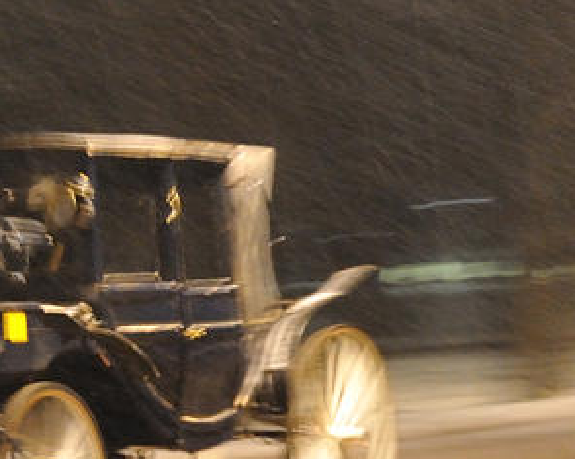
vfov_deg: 10.5
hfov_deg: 12.3
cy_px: 208
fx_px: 2501
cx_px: -377
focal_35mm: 147
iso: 6400
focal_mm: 45
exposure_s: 1/5
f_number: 5.6
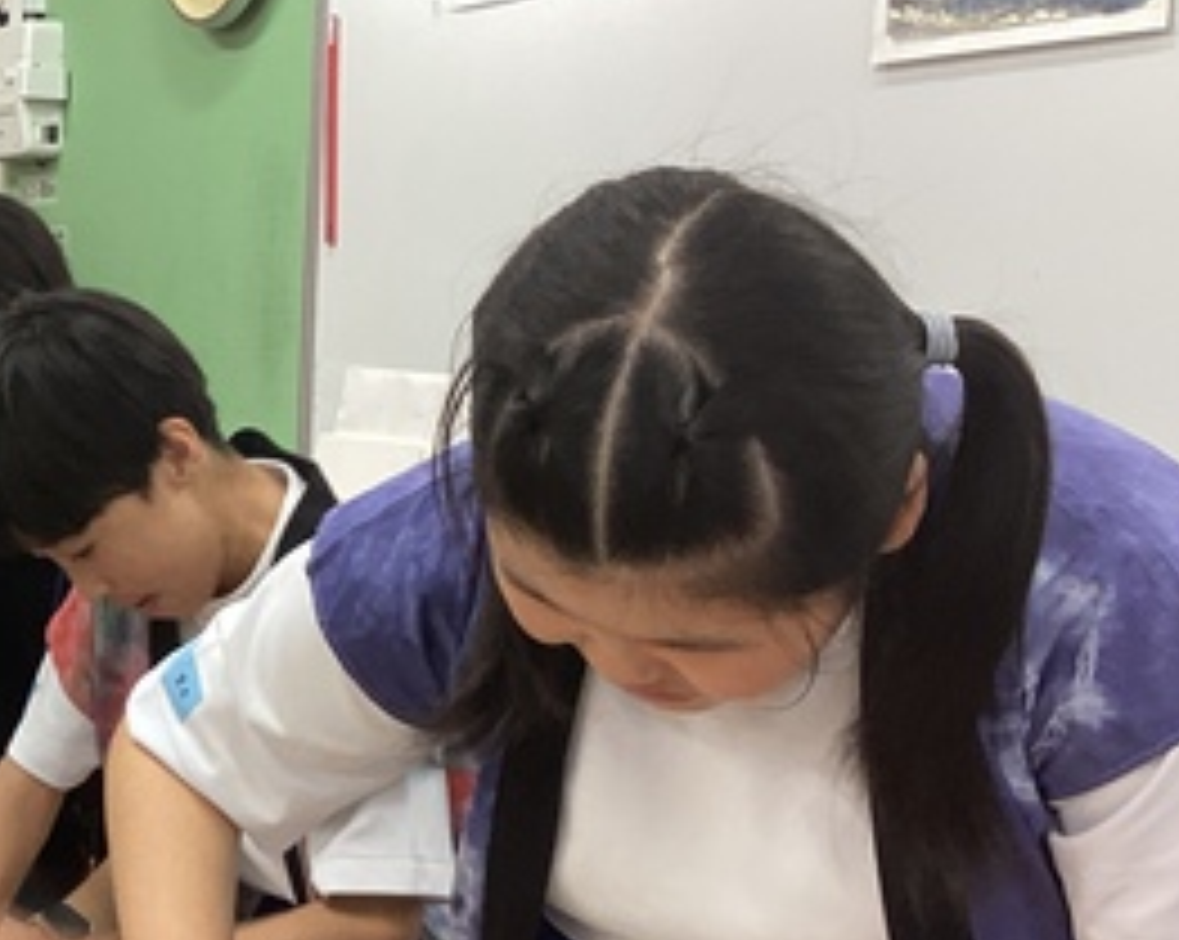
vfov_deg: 20.5
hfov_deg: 24.1
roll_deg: -3.3
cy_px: 688
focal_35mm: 74
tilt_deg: -10.1
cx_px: -122
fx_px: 2579
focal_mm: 3.3
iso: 100
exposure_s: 1/50
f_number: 2.4
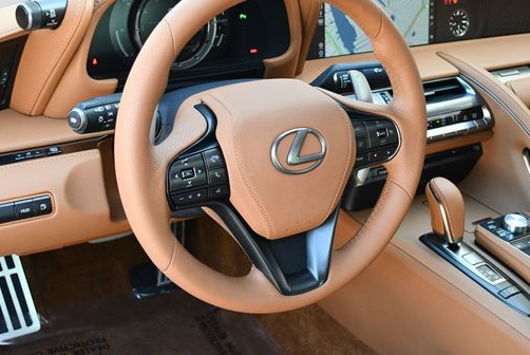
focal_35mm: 51
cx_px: 302
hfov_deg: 38.8
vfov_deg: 26.5
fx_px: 752
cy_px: 151
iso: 800
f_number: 3.8
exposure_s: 1/200
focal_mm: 20
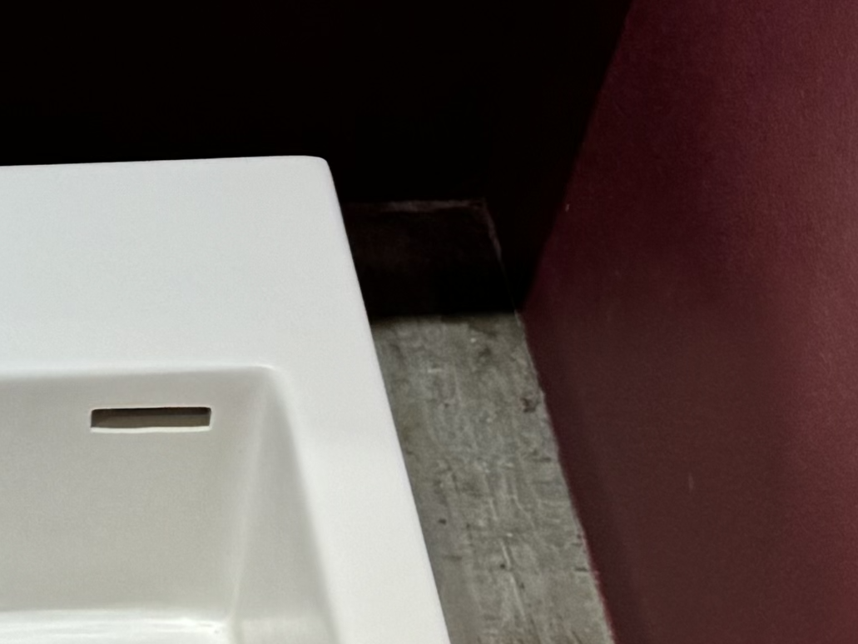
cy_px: 221
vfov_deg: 11.1
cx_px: -490
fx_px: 3296
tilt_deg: -44.6
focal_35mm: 133
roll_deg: +5.1
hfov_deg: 13.8
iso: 80
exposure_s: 1/120
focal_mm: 6.76
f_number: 1.78
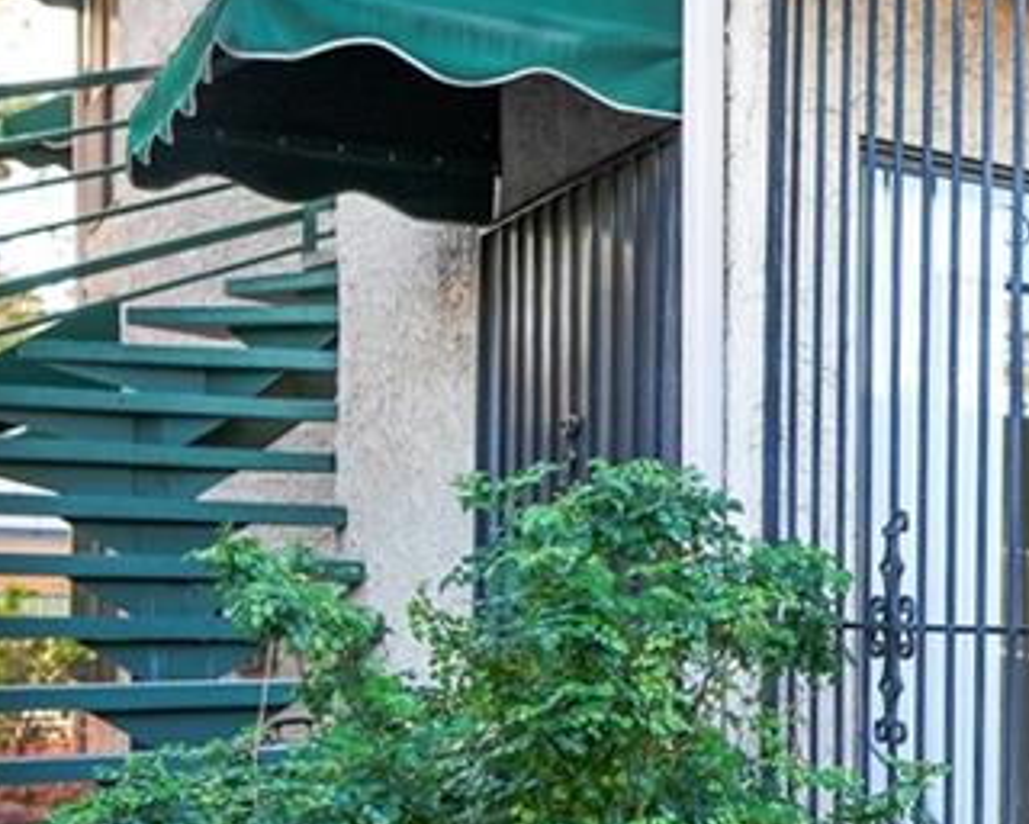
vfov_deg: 27.6
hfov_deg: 26.8
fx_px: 1645
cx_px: 1466
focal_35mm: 54
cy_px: 641
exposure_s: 1/60
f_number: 4
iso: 125
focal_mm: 12
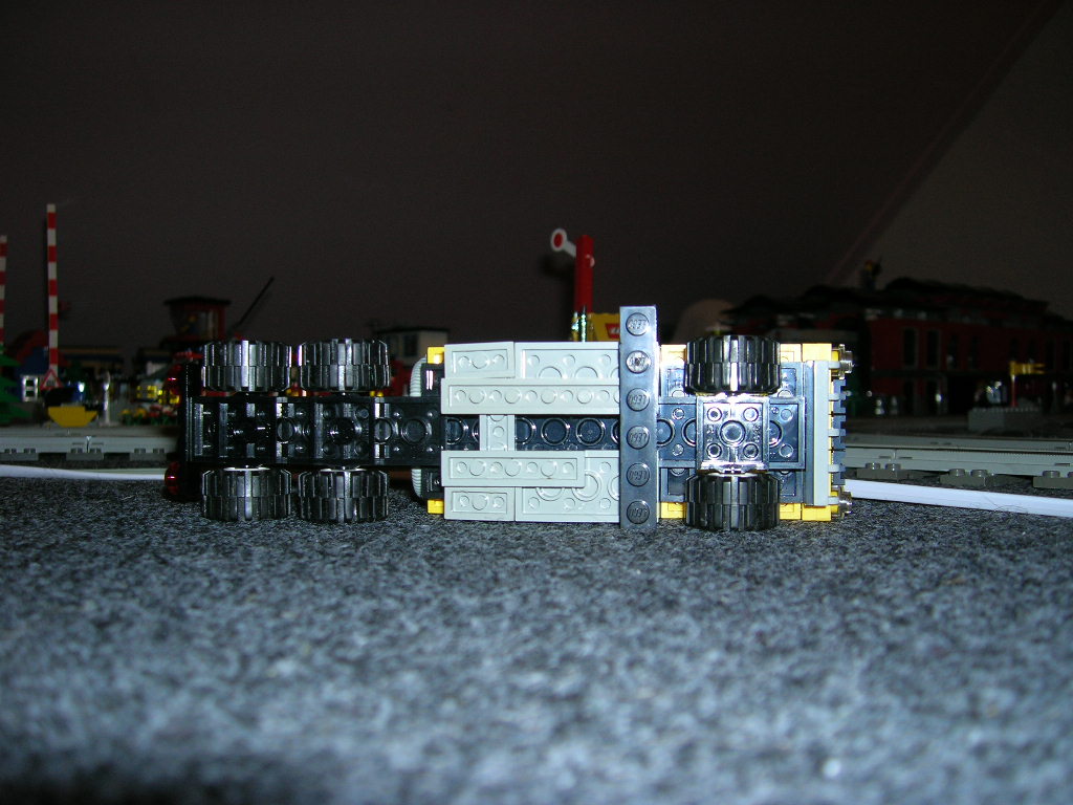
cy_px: 402
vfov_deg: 40.7
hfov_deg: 52.6
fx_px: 1085
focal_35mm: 35
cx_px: 536
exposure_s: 1/60.1
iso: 50
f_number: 2.9
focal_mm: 5.8
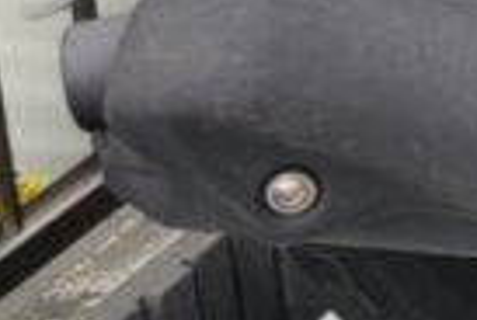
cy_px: -543
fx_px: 2616
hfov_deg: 8.2
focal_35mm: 197
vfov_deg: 6.5
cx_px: 1626
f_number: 1.8
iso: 40
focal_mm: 5.4
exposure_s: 1/345
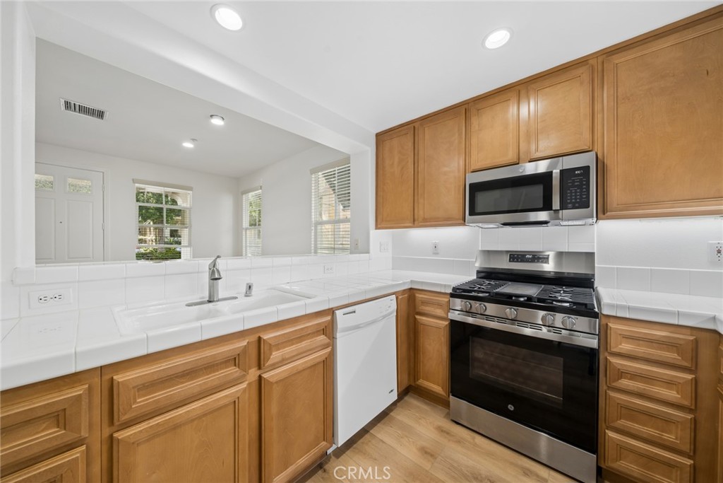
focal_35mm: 12
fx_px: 241
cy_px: 242
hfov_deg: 112.6
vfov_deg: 90.0
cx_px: 362
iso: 400
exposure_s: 1/20
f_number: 8
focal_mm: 12
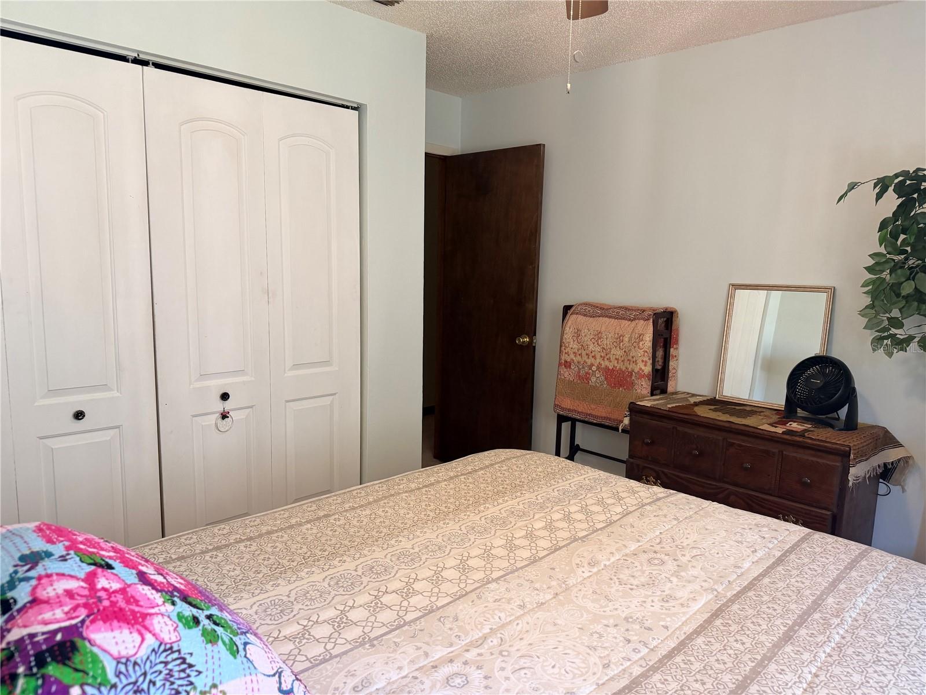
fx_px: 642
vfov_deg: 56.8
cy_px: 348
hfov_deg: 71.6
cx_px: 463
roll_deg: -1.2
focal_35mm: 24
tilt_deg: -8.8
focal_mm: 6.76
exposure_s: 1/60
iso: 250
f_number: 1.78
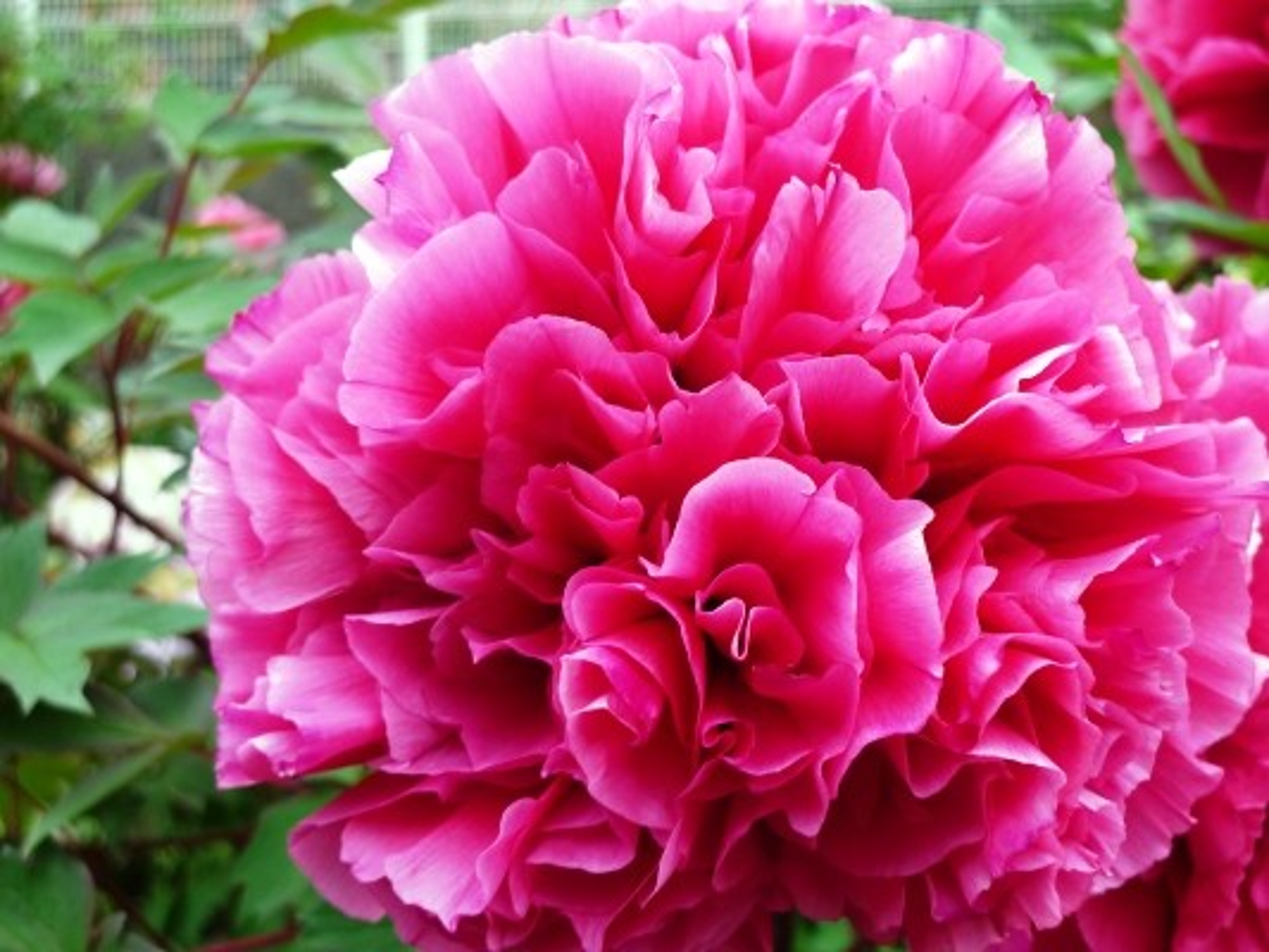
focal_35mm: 37
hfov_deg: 50.1
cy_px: 476
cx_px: 634
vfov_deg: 38.7
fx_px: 1357
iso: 80
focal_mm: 7.9
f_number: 2.5
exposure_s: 1/125
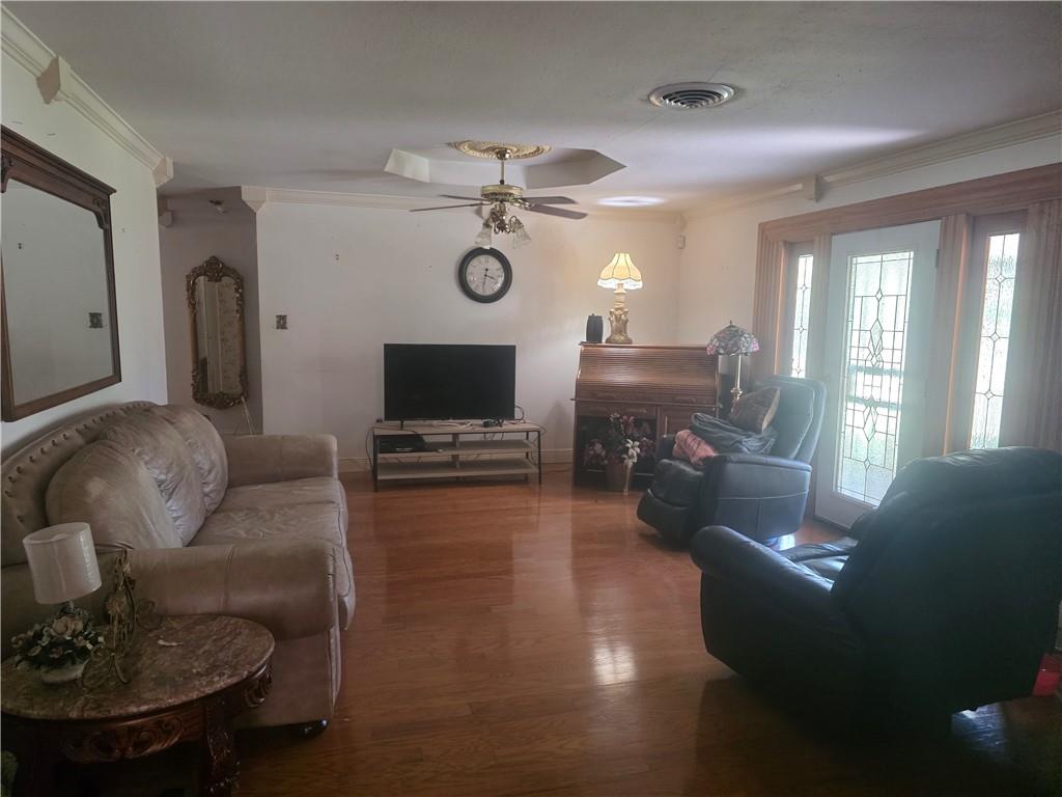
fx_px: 706
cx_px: 531
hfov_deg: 73.9
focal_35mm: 23
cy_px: 398
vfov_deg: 58.9
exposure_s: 1/120
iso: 800
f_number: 1.7
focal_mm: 6.3
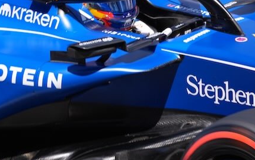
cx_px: 208
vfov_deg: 3.5
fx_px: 2607
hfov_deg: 5.6
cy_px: 1
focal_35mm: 375
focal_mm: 176
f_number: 8
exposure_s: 1/250
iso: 100
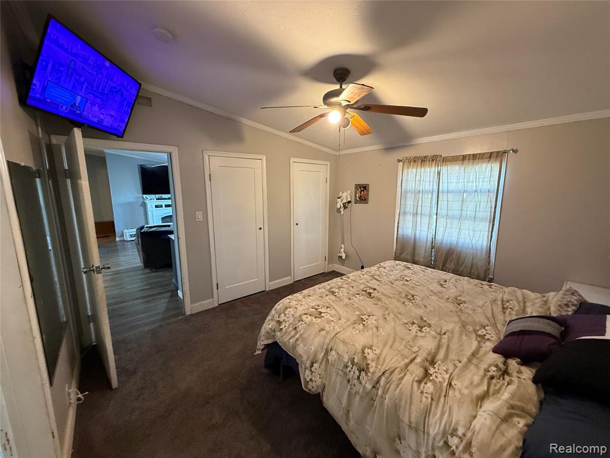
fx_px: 247
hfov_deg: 102.1
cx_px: 305
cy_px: 229
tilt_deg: -9.1
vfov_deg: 85.7
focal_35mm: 14
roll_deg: +0.6
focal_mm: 2.22
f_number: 2.2
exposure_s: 1/60
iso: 500
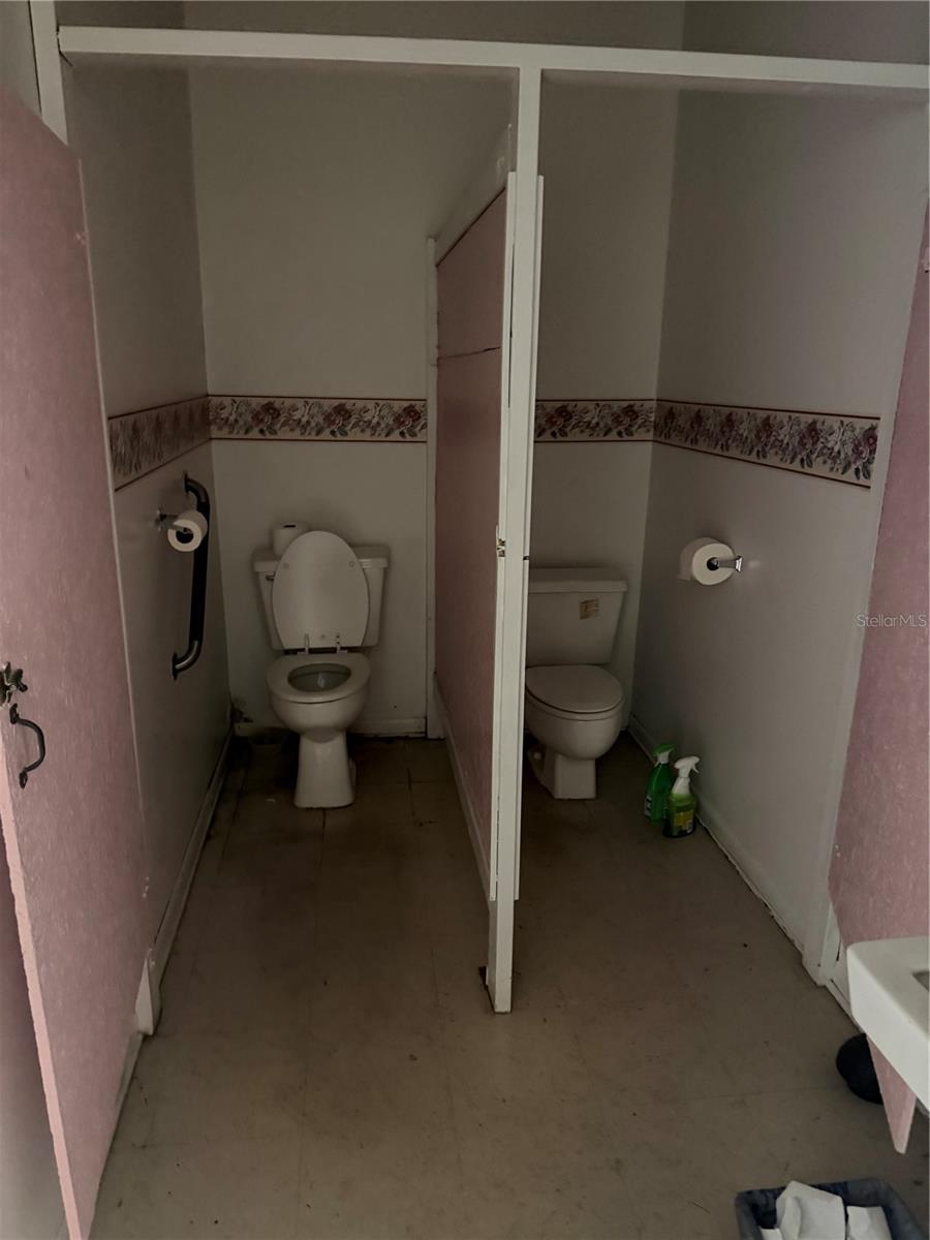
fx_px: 860
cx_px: 465
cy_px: 620
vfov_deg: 71.6
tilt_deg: -17.8
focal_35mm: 24
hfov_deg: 56.8
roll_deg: -2.0
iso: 1250
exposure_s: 1/30
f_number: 1.78
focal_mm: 6.76
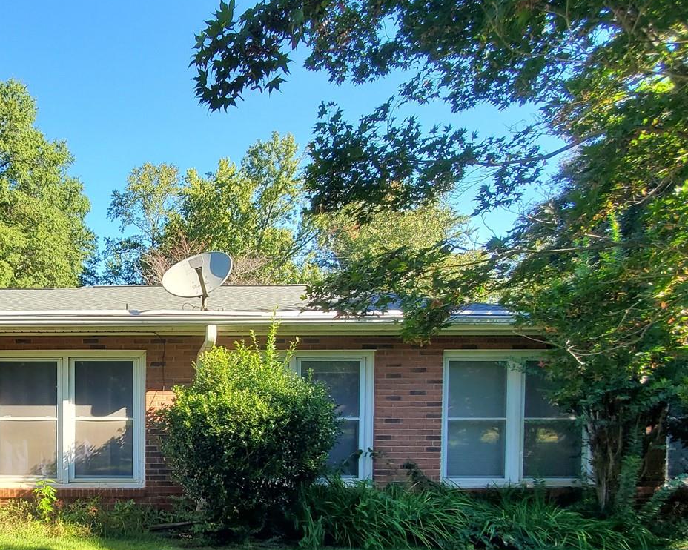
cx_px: 59
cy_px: 392
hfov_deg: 53.7
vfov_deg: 50.0
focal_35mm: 28
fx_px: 570
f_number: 2.2
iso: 50
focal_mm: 1.8
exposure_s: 1/276
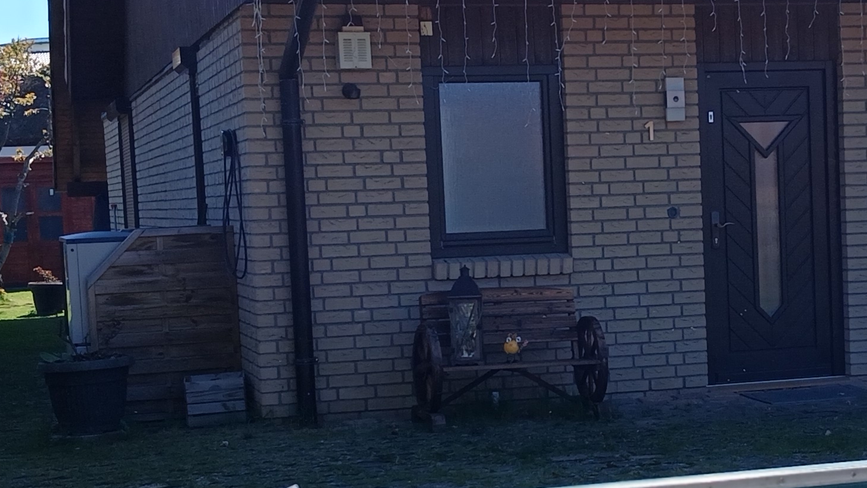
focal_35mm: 79
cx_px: 612
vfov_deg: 15.3
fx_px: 1816
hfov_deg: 26.6
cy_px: 315
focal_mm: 3.98
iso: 20
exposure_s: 1/365
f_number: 1.8
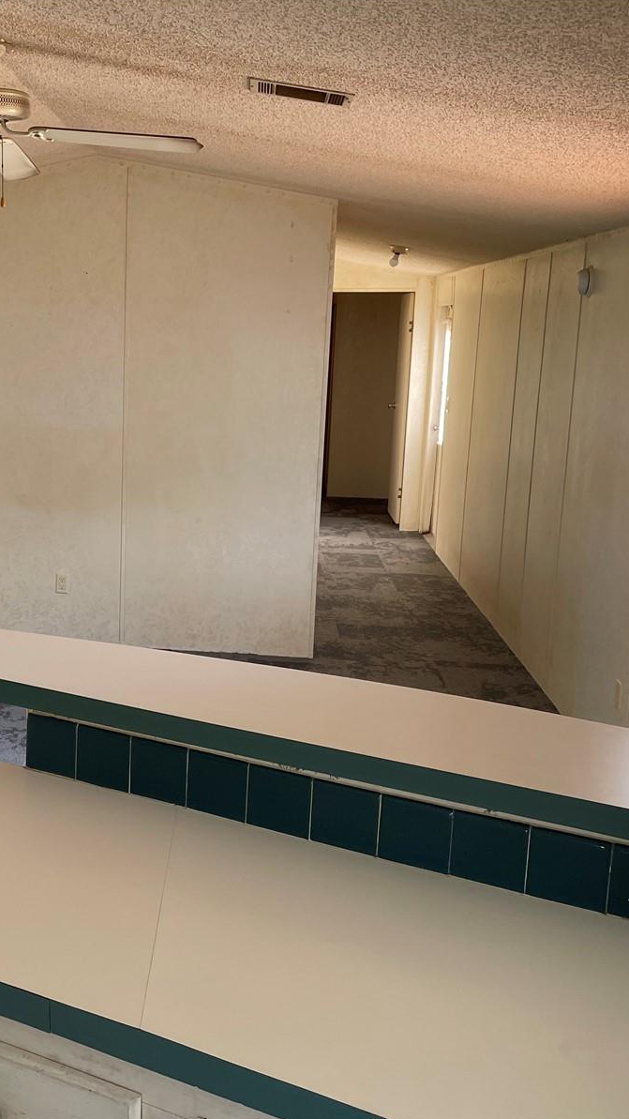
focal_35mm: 38
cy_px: 559
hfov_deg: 29.7
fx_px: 1127
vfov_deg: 52.8
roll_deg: +0.6
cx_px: 51
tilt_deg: -11.0
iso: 64
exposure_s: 1/121
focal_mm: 4.2
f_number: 1.6
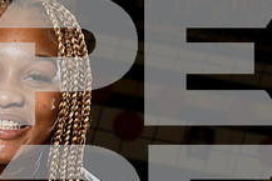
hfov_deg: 15.2
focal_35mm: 131
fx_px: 990
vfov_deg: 10.3
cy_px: 212
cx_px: -26
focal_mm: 49
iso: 250
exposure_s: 1/250
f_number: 7.1
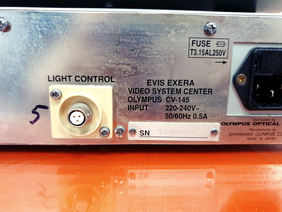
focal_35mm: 26
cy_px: 106
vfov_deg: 53.1
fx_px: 212
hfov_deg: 67.3
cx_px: 141
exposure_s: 1/20
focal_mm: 4.3
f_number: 1.5
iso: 250
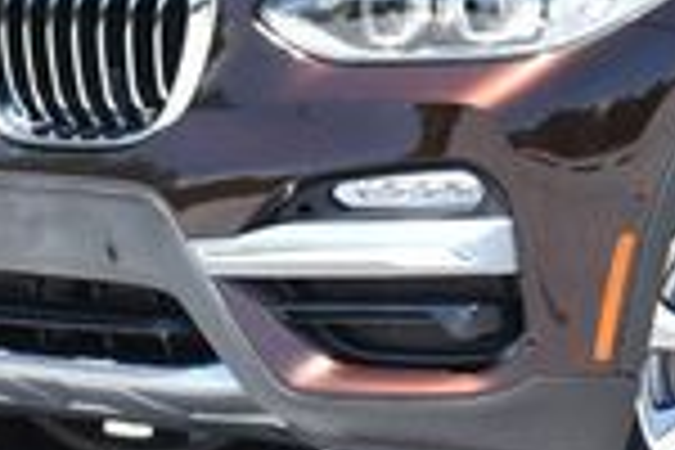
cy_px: -86
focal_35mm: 291
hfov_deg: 7.0
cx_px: 1053
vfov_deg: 4.7
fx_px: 5456
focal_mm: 34
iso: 200
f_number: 7.1
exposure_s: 1/250
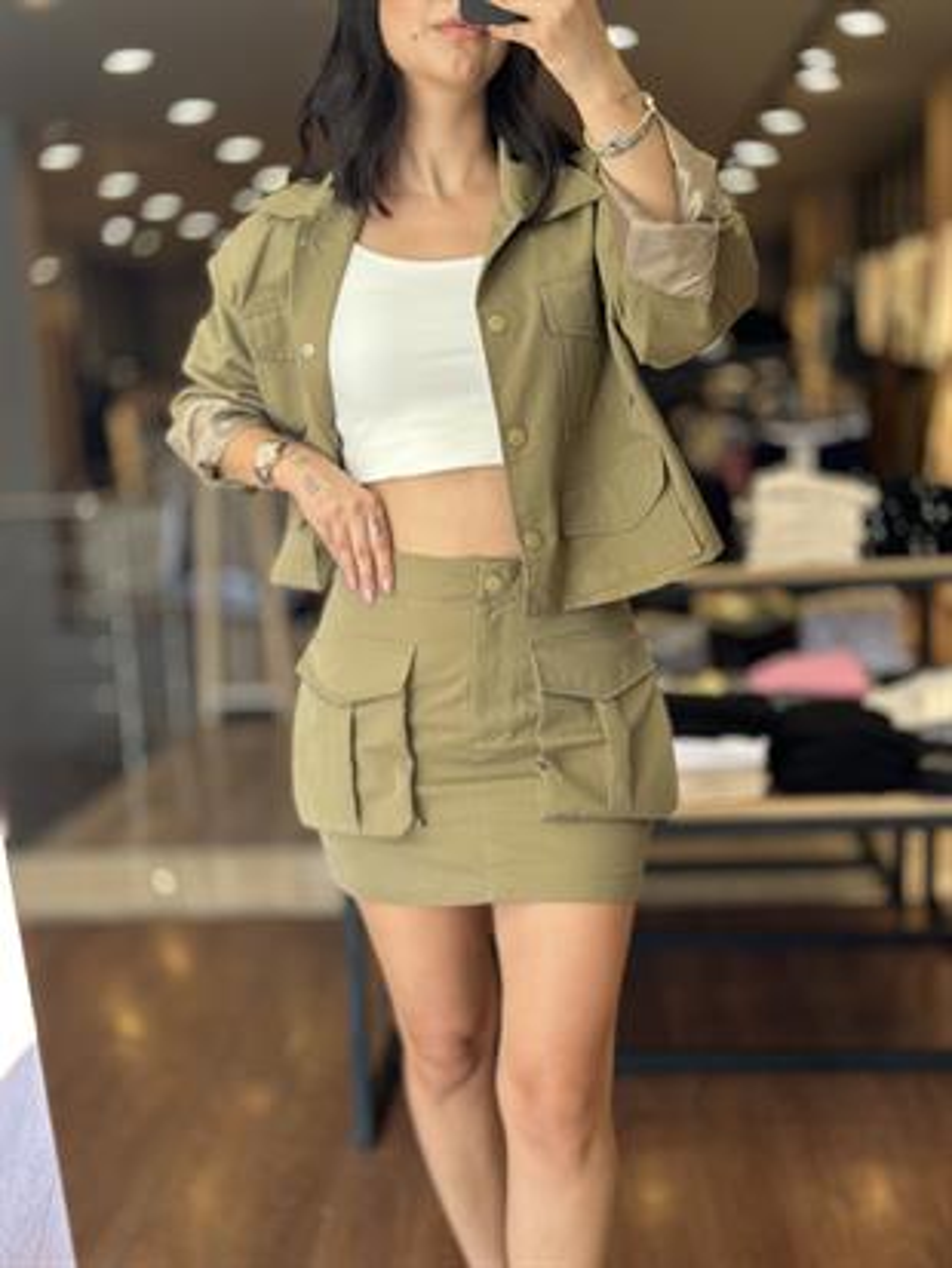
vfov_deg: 39.6
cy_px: 634
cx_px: 476
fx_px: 1759
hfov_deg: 30.3
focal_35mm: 48
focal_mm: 6.86
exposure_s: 1/214
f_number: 1.78
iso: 80
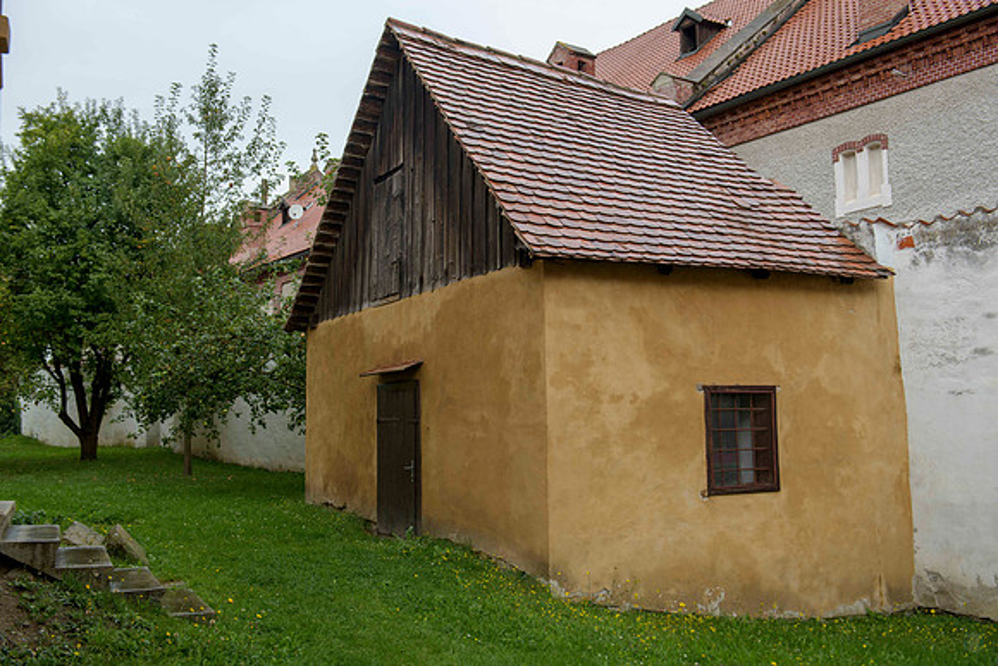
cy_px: 333
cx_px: 499
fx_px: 998
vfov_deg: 36.9
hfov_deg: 53.1
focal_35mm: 36
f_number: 5.6
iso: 64
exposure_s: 1/100
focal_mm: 36
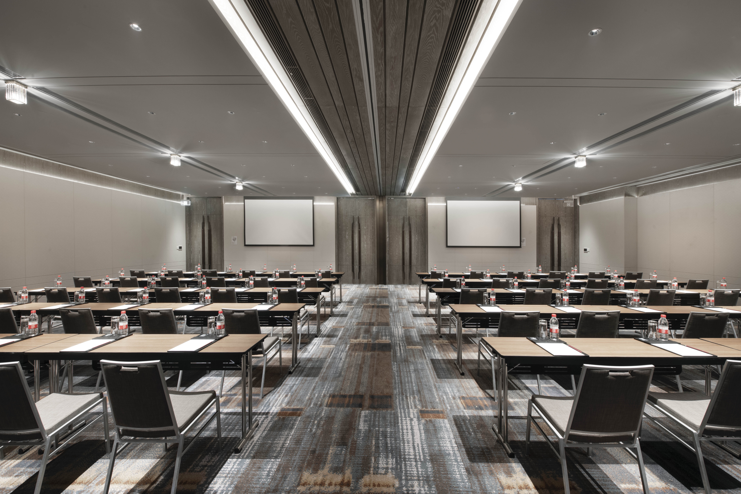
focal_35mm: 14
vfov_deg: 81.2
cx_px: 370
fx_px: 288
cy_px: 247
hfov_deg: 104.3
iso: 500
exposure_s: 1.6
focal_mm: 14
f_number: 16
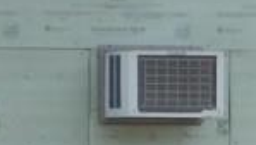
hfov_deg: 0.9
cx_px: 778
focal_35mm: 2404
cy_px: 487
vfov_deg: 0.5
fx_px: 16327
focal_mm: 57.1
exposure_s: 1/400
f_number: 5.9
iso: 125
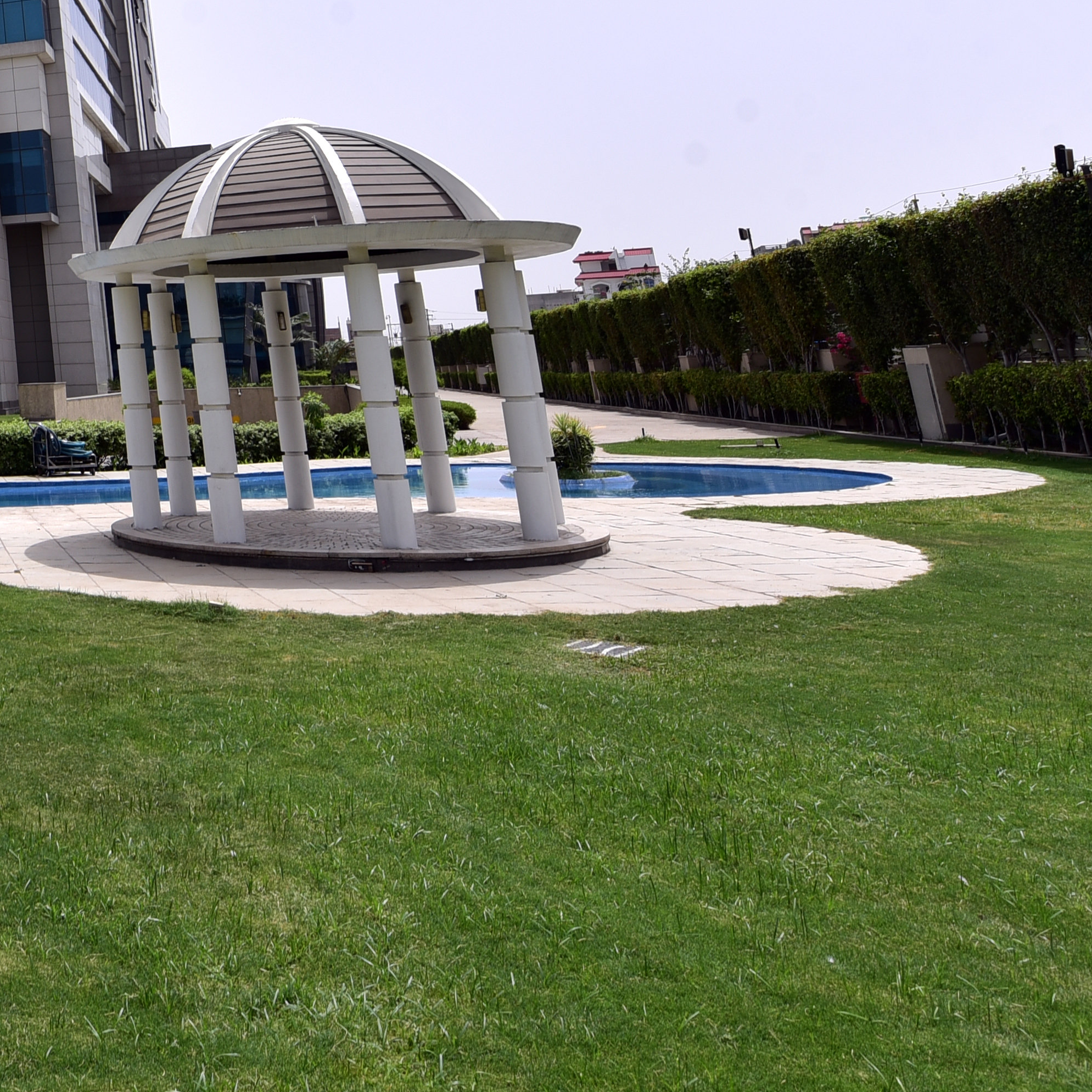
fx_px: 1285
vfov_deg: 41.4
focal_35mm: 36
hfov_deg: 34.0
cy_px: 55
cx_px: -308
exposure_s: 1/125
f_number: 10
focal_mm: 14
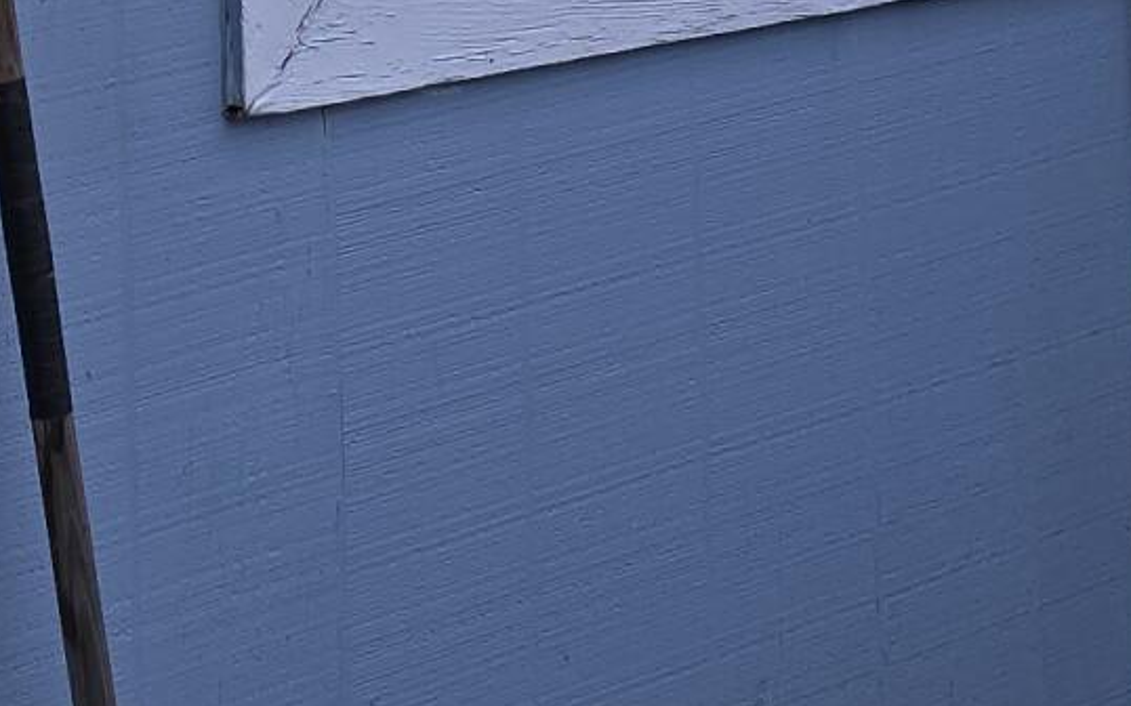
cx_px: -294
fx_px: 4191
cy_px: -704
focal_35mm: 136
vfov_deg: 9.1
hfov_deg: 14.8
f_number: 1.7
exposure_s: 1/120
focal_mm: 6.3
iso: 20
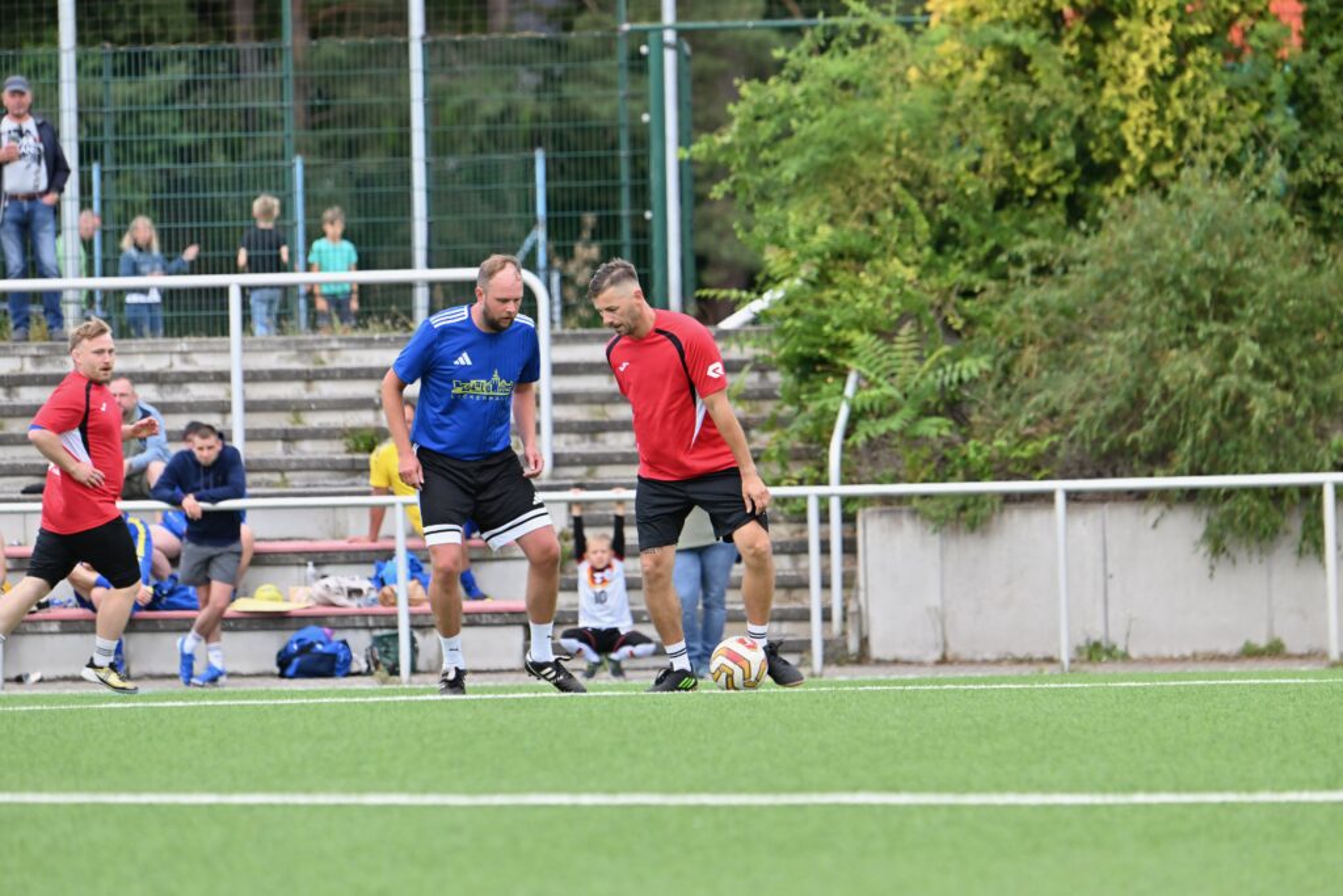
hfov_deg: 7.4
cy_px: 448
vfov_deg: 4.9
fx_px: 10446
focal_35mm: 280
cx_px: 672
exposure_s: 1/1600
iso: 720
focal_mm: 280
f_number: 5.6
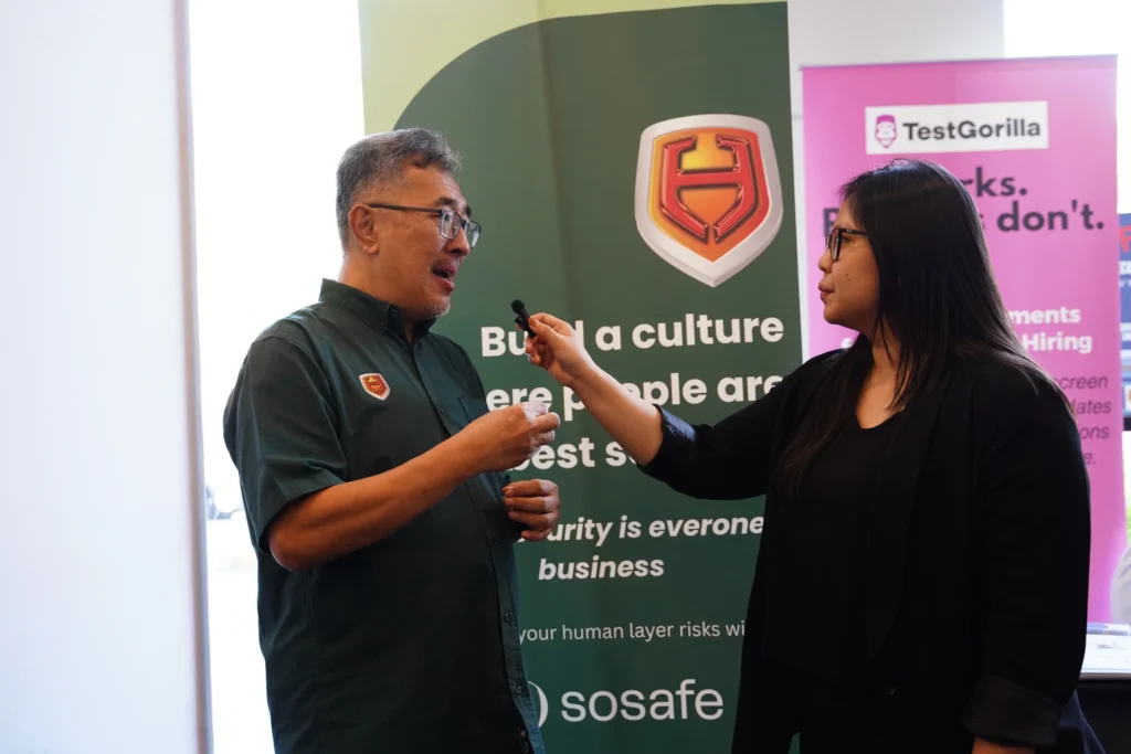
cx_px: 566
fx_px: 1194
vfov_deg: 35.1
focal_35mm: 38
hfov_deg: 50.7
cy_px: 377
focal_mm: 38
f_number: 2.8
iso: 1250
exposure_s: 1/200
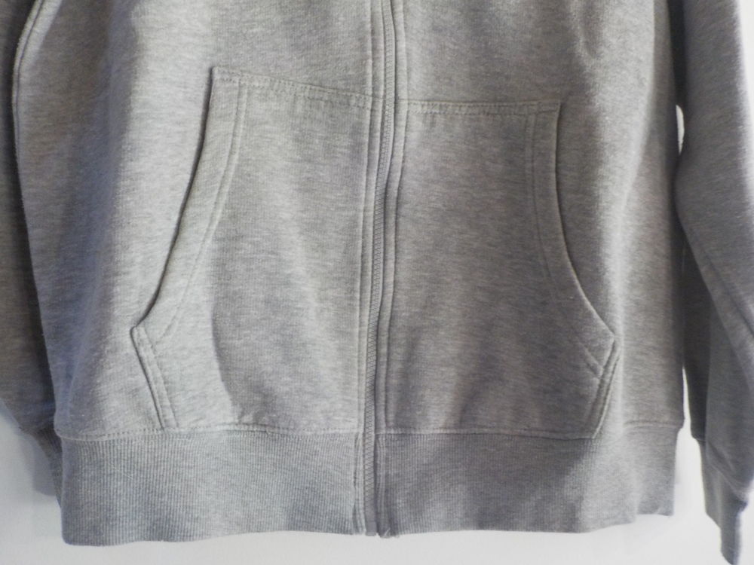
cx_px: 377
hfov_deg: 60.0
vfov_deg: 46.8
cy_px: 282
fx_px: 653
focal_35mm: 30
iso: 400
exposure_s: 1/30
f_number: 3.3
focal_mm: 4.1
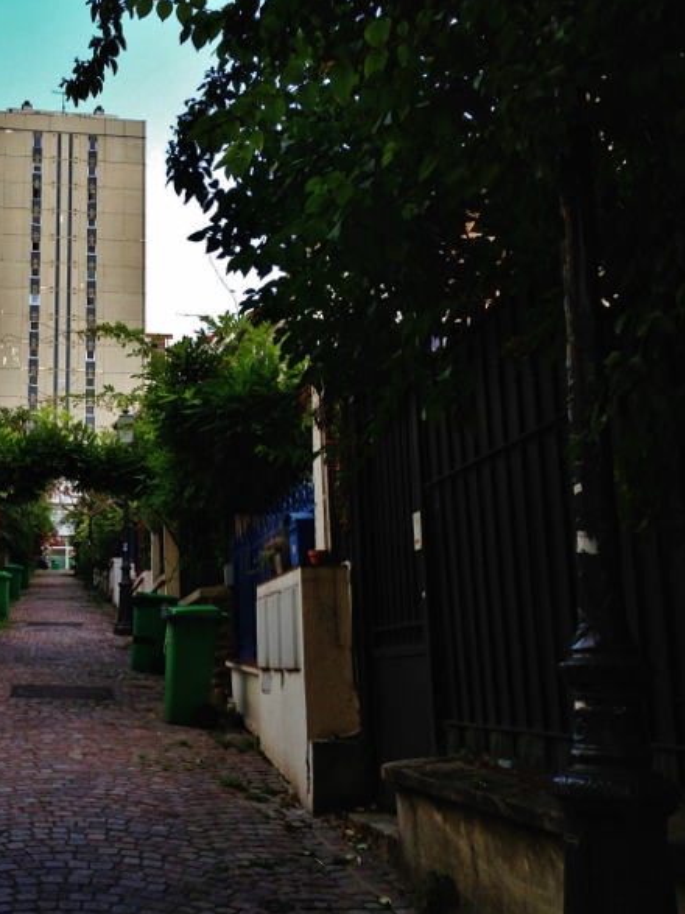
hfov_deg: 30.9
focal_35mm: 45
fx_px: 1188
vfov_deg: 42.1
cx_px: 90
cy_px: 464
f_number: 2.4
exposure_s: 1/256
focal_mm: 4.13
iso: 50
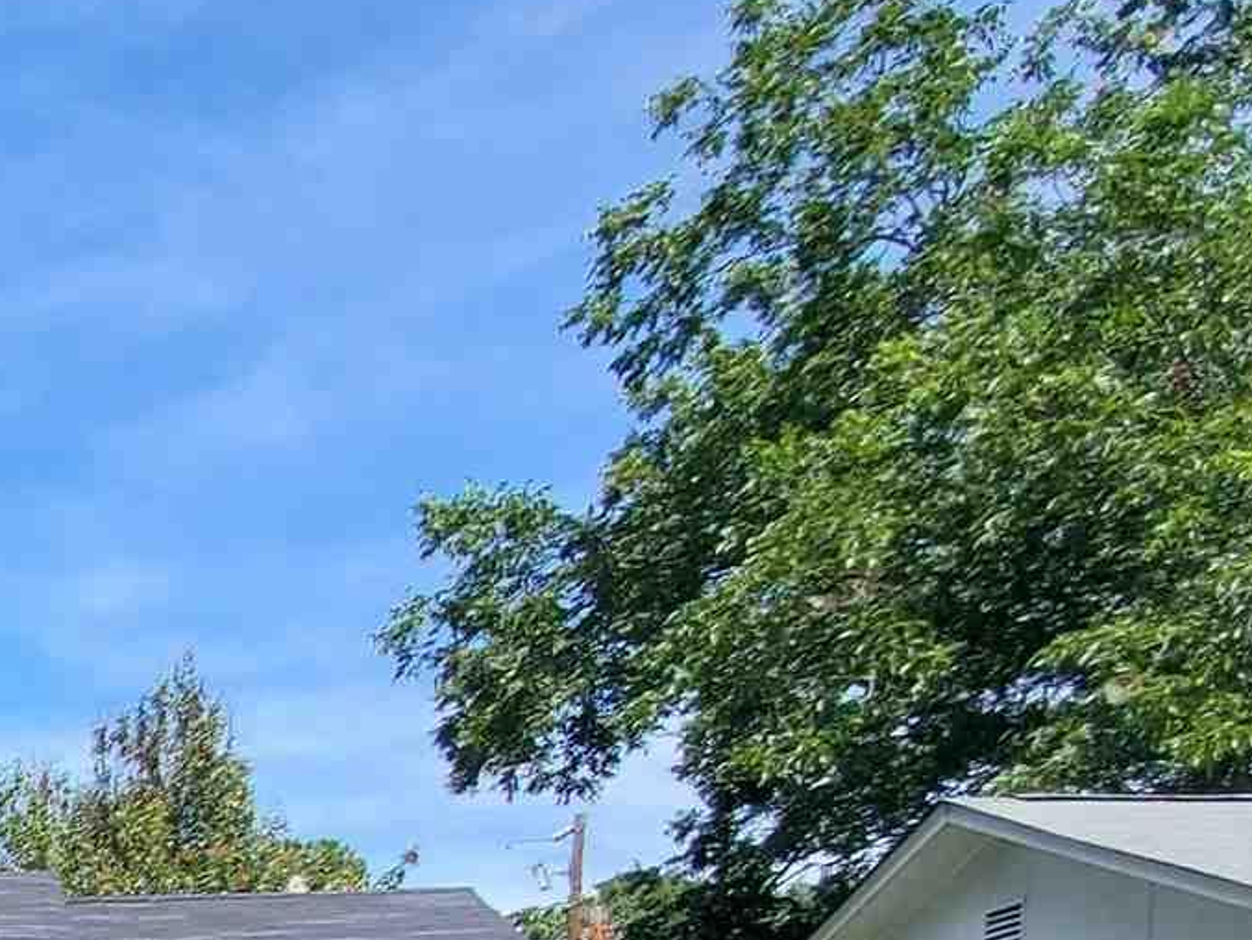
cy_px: 1397
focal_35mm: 59
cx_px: -838
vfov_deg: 21.1
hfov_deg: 23.0
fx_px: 2134
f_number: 2.2
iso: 50
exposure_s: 1/912
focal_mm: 1.8
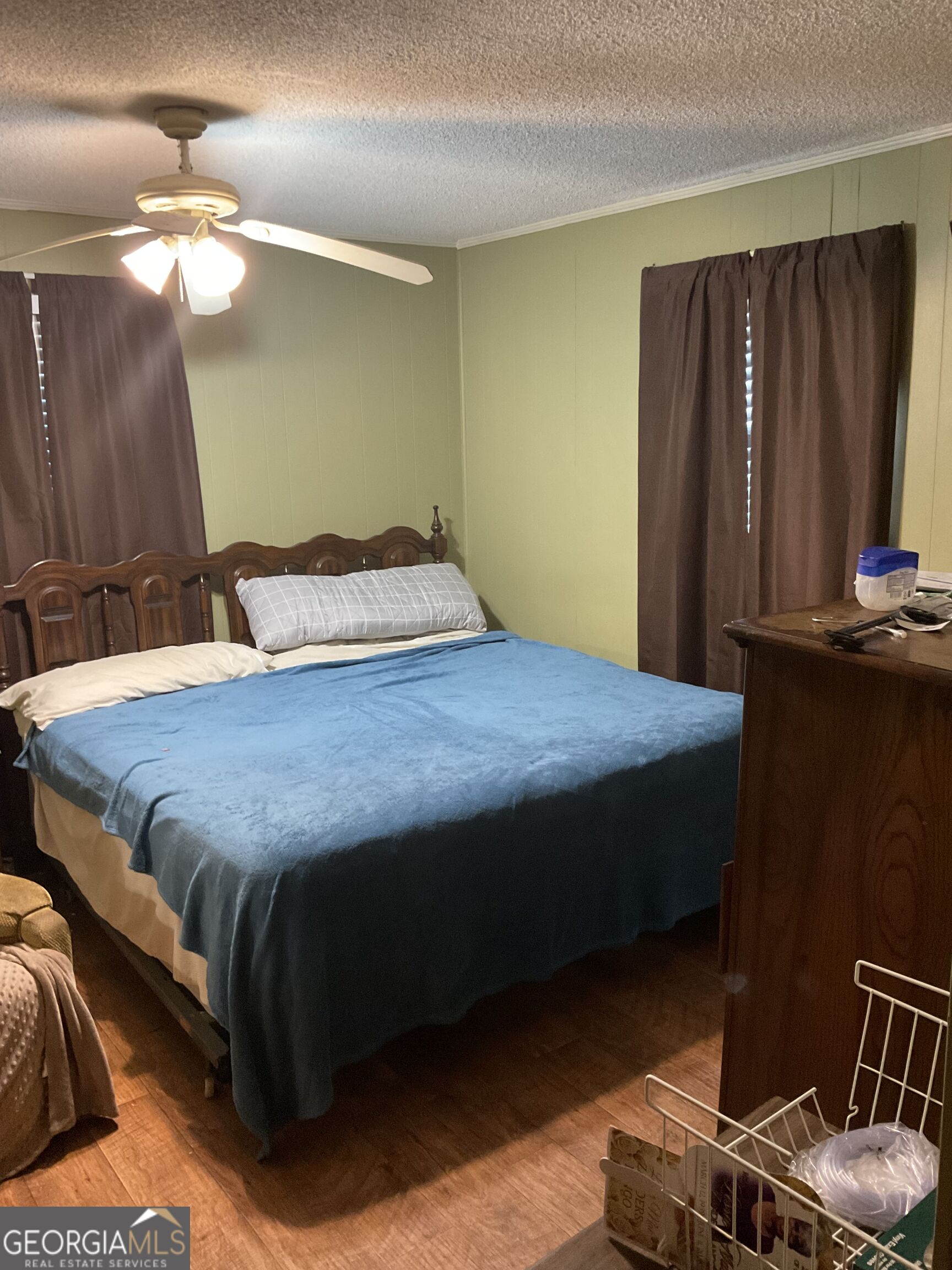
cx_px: 476
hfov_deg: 48.2
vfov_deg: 61.7
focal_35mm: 29
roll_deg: +1.9
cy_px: 635
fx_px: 1063
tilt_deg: -11.9
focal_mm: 3
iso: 320
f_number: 1.8
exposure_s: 1/30
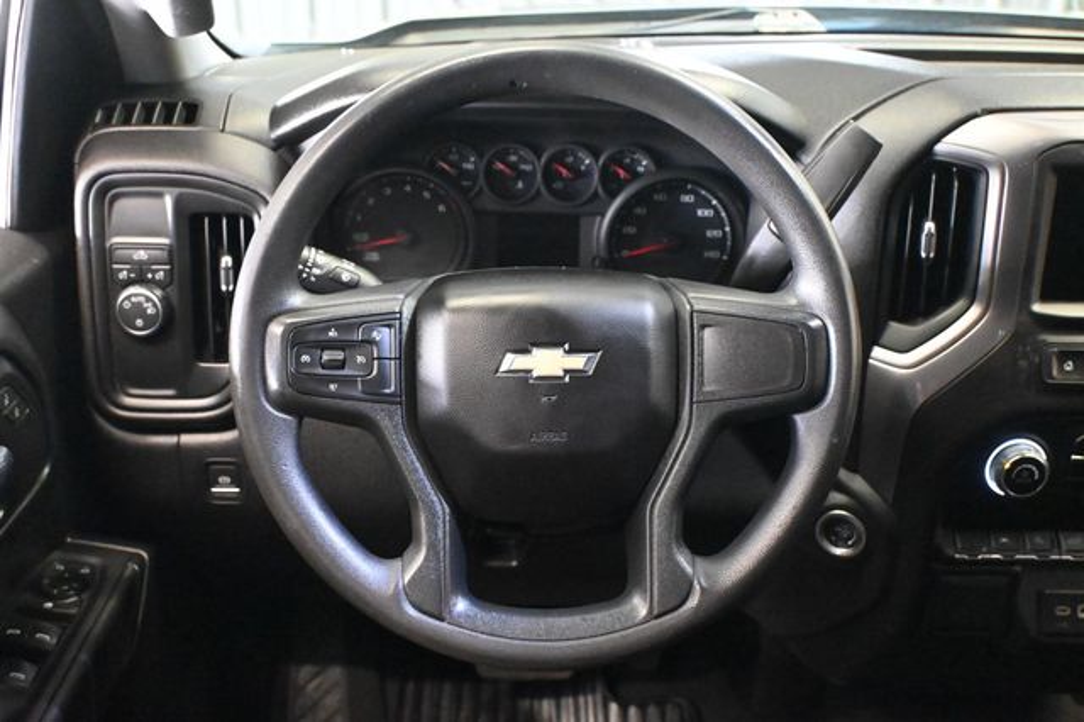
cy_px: 361
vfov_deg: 36.8
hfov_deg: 53.2
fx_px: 1083
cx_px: 542
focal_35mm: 36
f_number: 4.2
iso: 12800
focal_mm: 24
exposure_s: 1/50
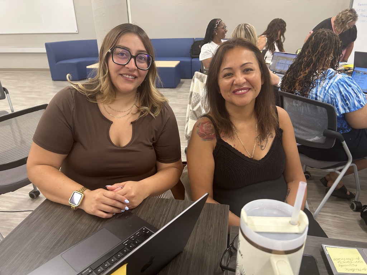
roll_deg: +2.0
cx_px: 184
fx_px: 276
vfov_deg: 53.1
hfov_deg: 67.3
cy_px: 138
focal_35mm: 26
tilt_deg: -22.7
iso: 100
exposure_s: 1/75
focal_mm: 5.7
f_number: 1.5
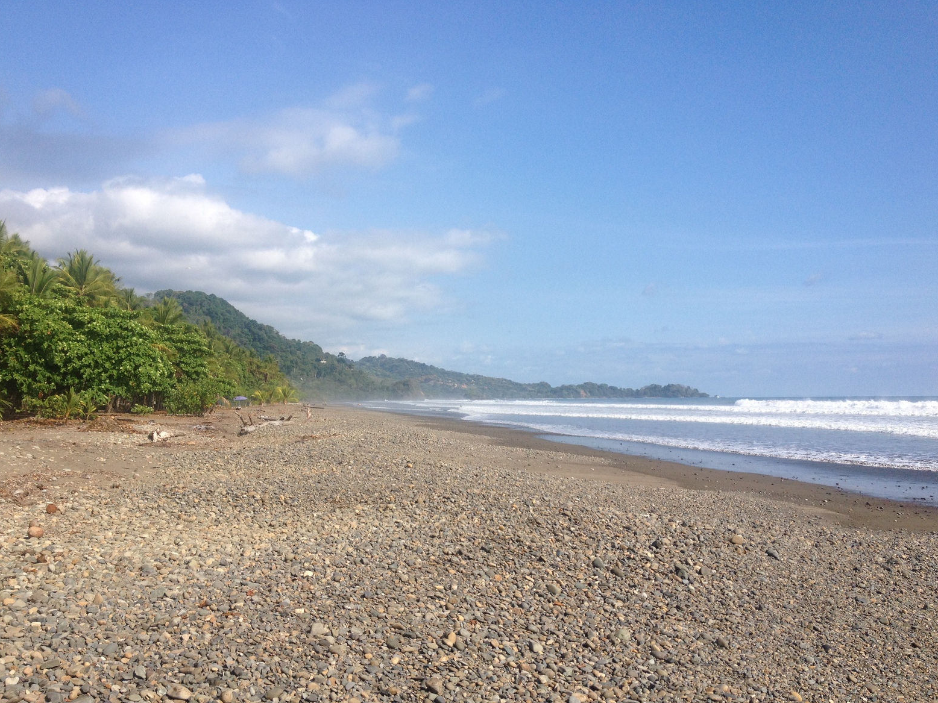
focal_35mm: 36
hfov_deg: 51.4
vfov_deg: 39.7
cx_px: 474
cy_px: 356
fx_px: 976
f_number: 2.4
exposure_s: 1/2304
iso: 50
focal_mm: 4.28
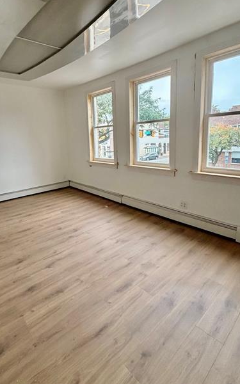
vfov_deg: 87.6
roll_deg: +3.4
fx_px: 199
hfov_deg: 61.8
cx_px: 99
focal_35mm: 19
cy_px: 168
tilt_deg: -7.1
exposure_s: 1/116
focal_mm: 2.22
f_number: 2.2
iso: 320
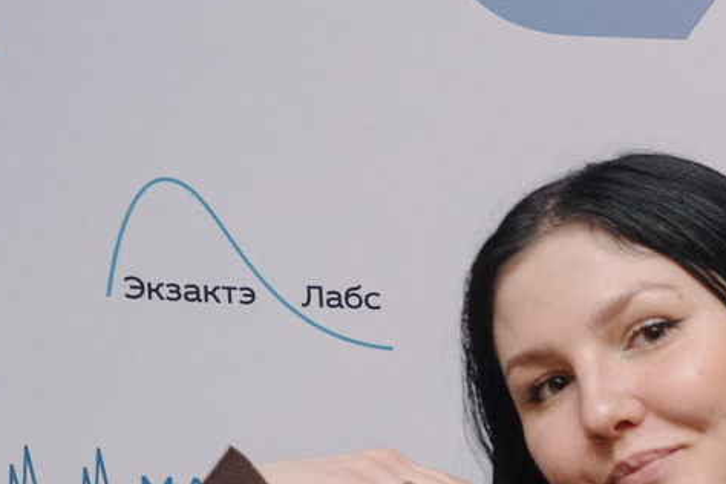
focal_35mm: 286
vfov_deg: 4.7
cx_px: 1723
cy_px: 972
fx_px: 5767
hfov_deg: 6.8
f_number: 4
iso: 1250
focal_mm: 53
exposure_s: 1/160
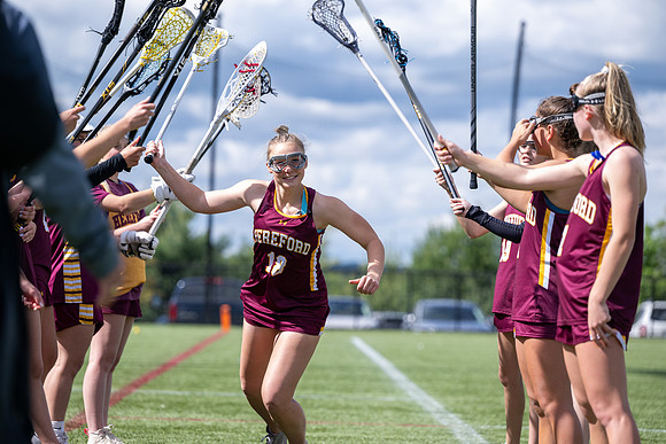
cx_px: 333
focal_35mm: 155
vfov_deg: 8.9
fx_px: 2868
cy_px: 222
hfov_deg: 13.2
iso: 320
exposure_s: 1/2000
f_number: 3.5
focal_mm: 155
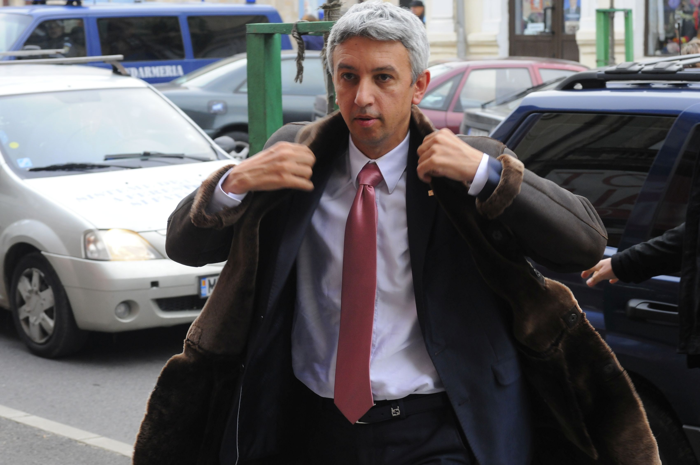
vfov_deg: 16.5
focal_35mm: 82
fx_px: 1602
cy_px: 232
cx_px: 350
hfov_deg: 24.6
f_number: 6.3
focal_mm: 55
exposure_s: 1/160
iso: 800
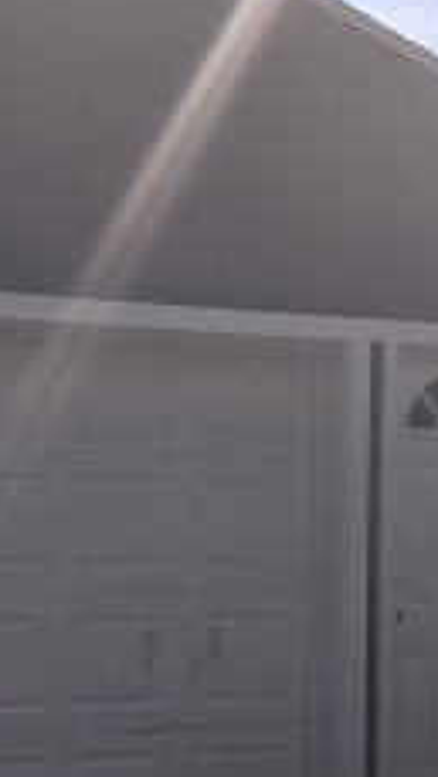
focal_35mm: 73
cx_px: -209
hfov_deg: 15.4
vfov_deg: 28.5
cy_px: 584
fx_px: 1506
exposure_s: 1/1690
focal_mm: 6.3
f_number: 1.7
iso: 12
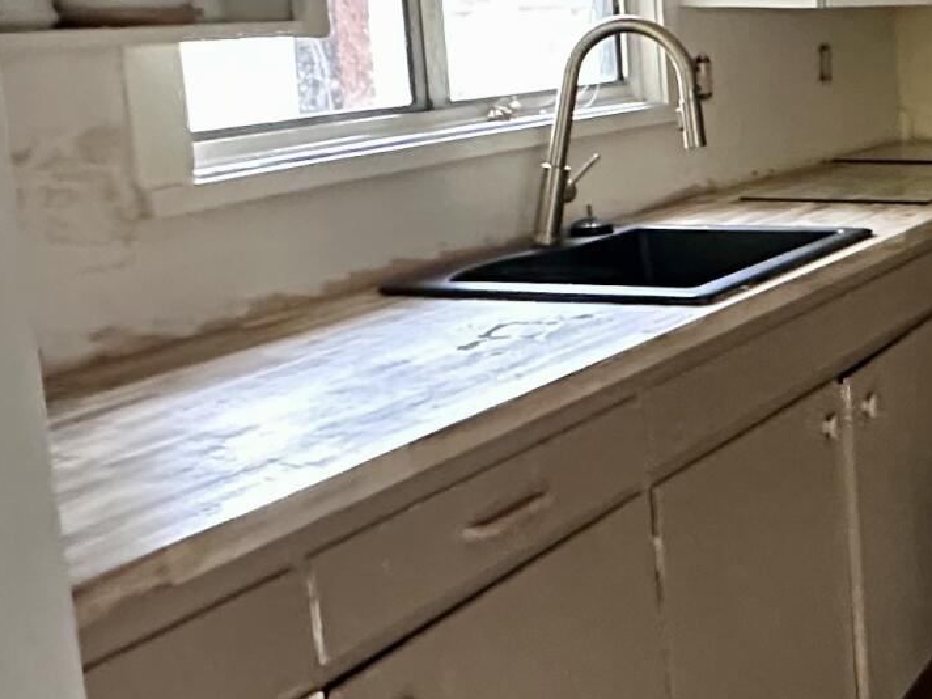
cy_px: 247
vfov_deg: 24.7
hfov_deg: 27.7
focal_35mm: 59
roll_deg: +0.3
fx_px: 1589
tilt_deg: -10.6
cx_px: 1183
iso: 640
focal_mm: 2.22
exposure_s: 1/60
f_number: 2.2
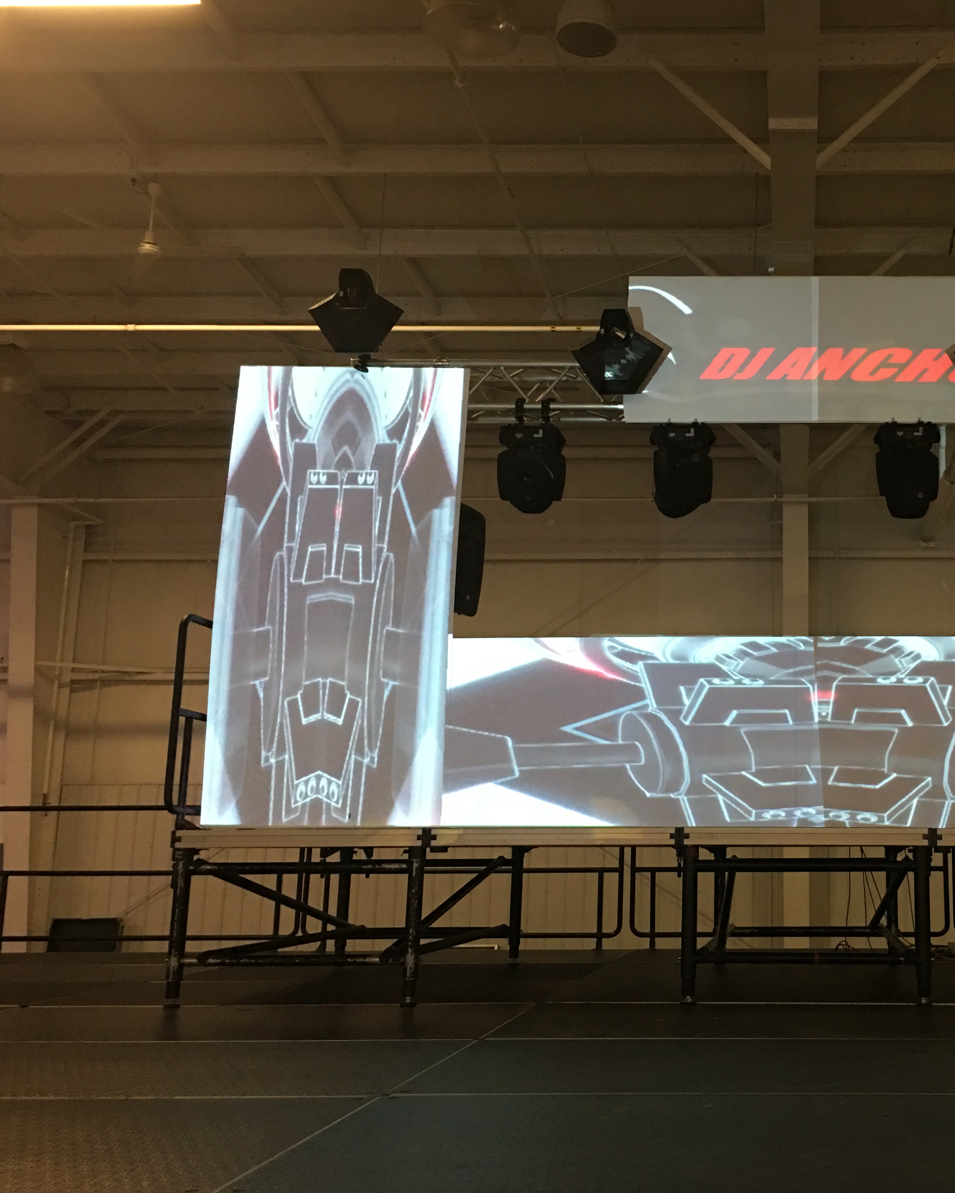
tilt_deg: +10.4
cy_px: 598
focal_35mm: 38
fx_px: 1342
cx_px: 792
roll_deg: -1.1
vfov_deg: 47.9
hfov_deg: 37.5
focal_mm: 4.15
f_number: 2.2
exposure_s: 1/10
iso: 80
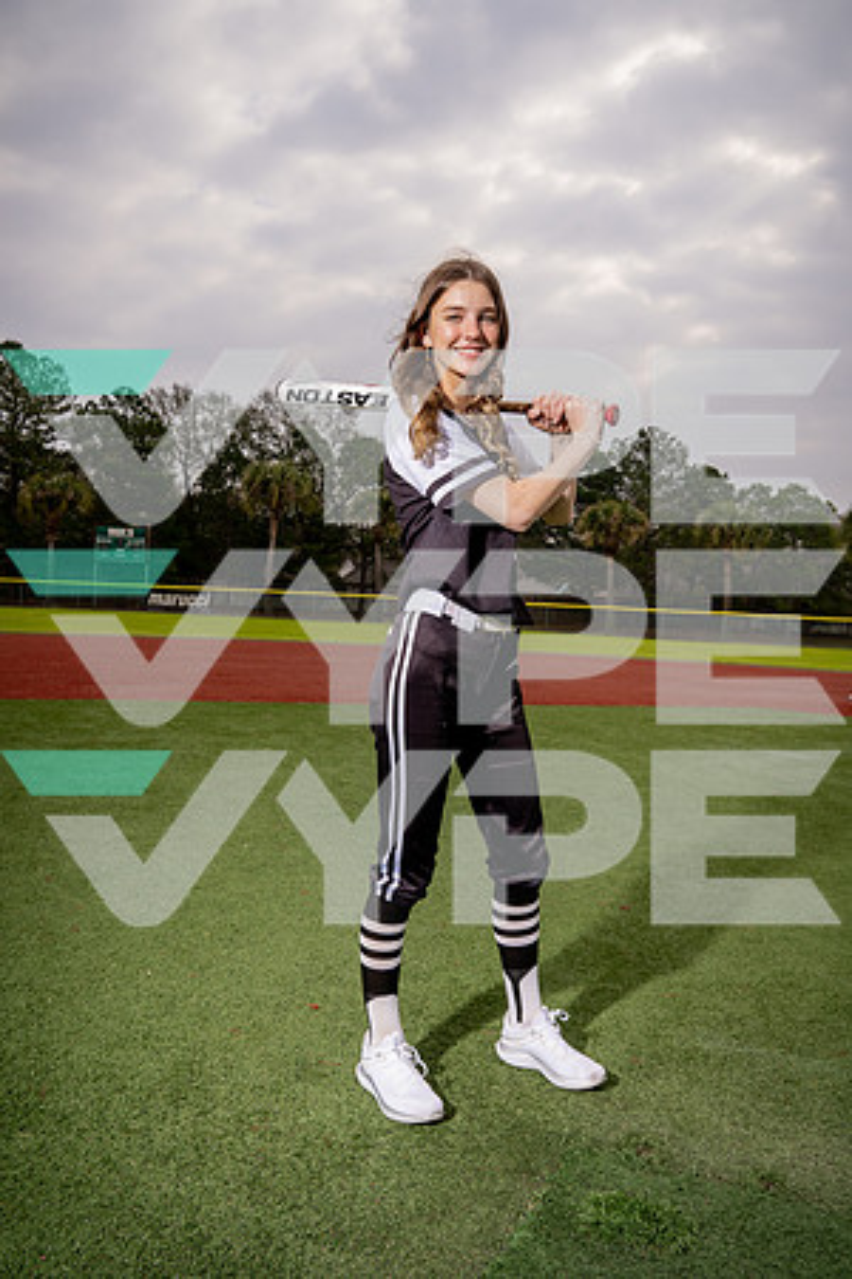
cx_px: 426
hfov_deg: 46.4
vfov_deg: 65.5
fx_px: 994
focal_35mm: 28
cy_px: 640
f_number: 7.1
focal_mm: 28
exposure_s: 1/250
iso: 100
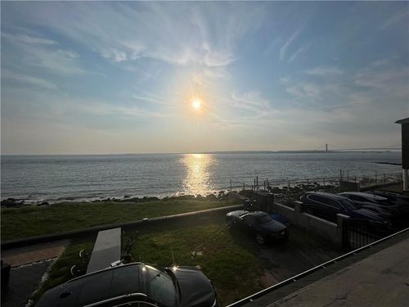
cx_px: 204
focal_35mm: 13
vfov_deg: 89.9
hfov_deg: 106.2
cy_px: 154
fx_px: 154
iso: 25
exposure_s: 1/9346
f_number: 1.8
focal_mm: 1.57
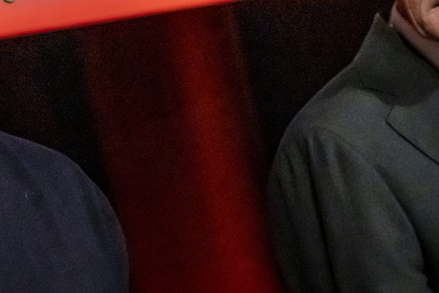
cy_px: -23
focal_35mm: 575
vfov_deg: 2.4
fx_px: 7011
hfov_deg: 3.6
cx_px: 169
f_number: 5.6
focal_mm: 164
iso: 12800
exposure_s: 1/320
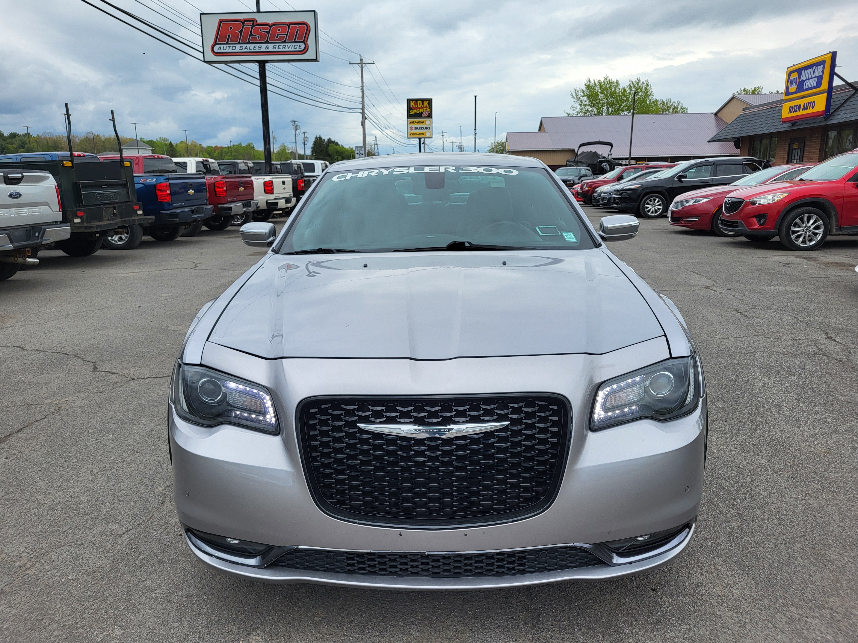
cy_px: 322
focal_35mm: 26
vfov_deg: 53.1
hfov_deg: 67.3
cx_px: 429
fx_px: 644
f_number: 1.8
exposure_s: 1/937
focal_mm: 5.4
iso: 40
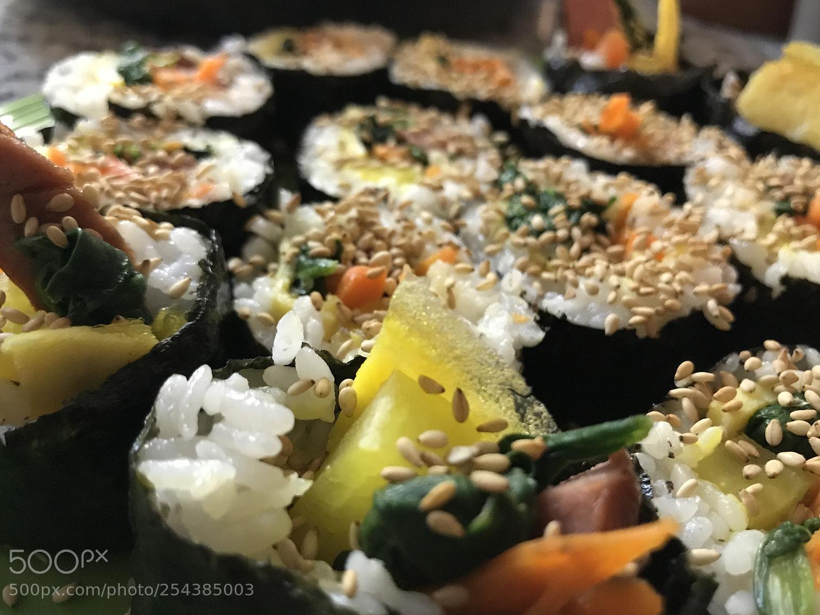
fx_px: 687
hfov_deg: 61.6
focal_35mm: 29
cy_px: 313
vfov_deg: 48.2
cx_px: 401
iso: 100
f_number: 1.8
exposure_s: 1/11
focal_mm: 3.99
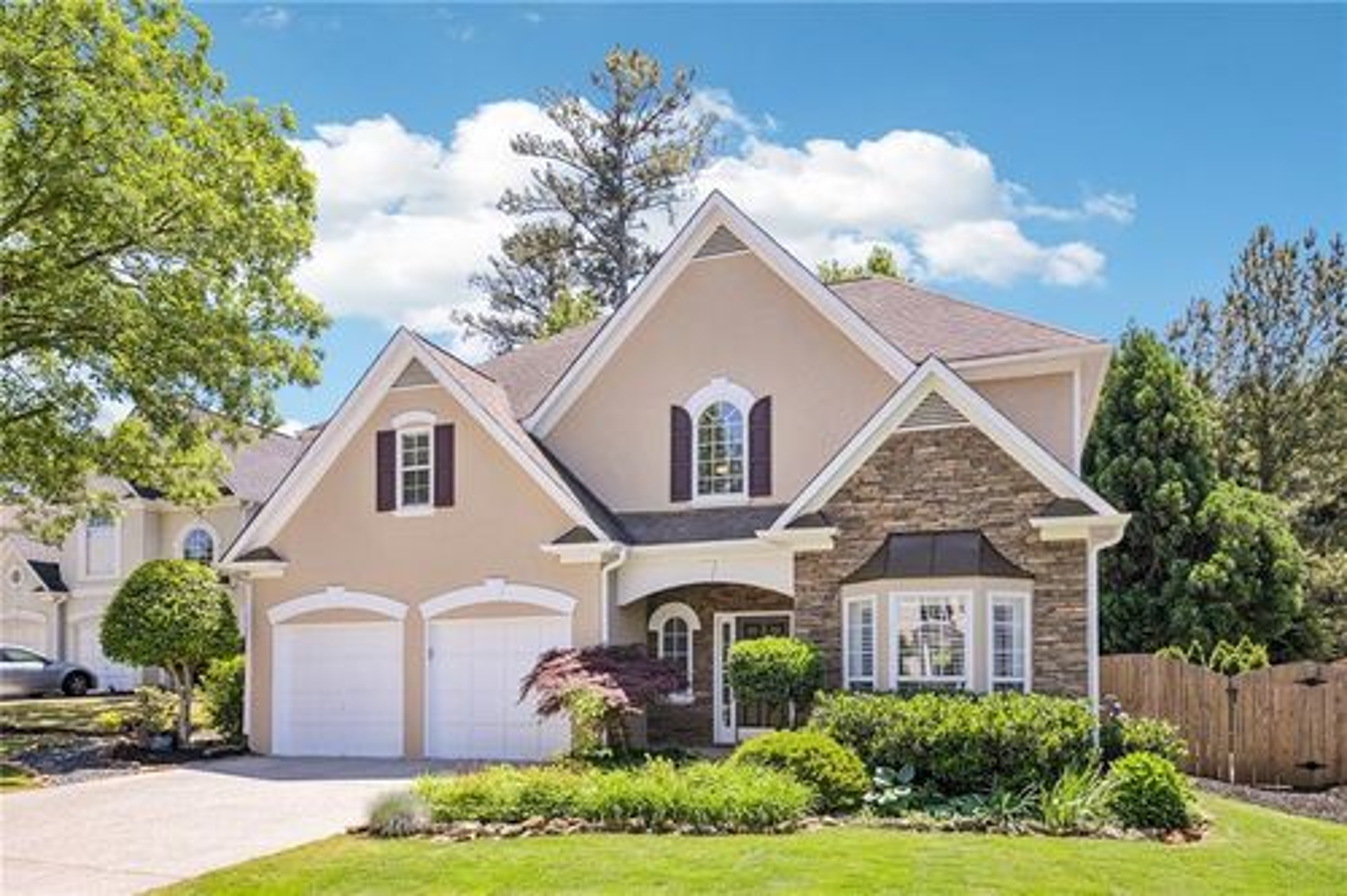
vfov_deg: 55.1
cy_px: 448
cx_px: 674
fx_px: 860
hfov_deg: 76.1
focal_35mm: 23
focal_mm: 23
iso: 64
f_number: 8
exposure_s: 1/100
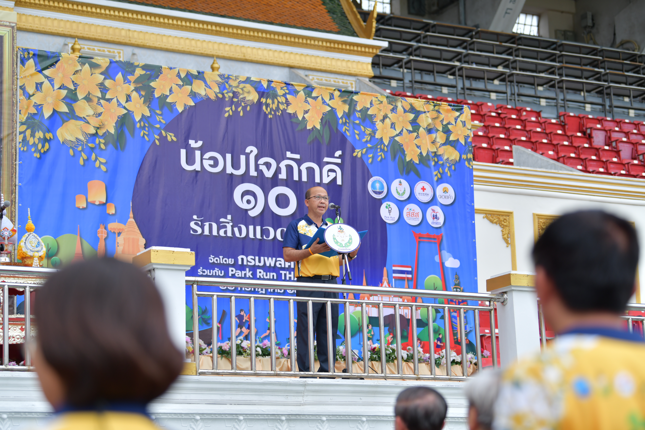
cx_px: 322
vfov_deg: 15.9
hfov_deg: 23.6
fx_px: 1541
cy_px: 215
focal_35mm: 86
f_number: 2.8
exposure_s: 1/400
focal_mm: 86
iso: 200
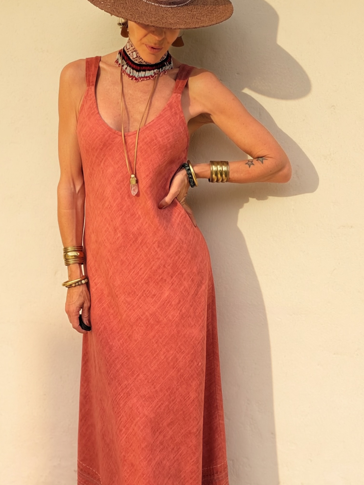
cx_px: 174
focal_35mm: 33
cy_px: 227
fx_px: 463
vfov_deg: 55.3
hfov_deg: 42.9
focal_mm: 2.71
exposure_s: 1/642
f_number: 1.9
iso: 32
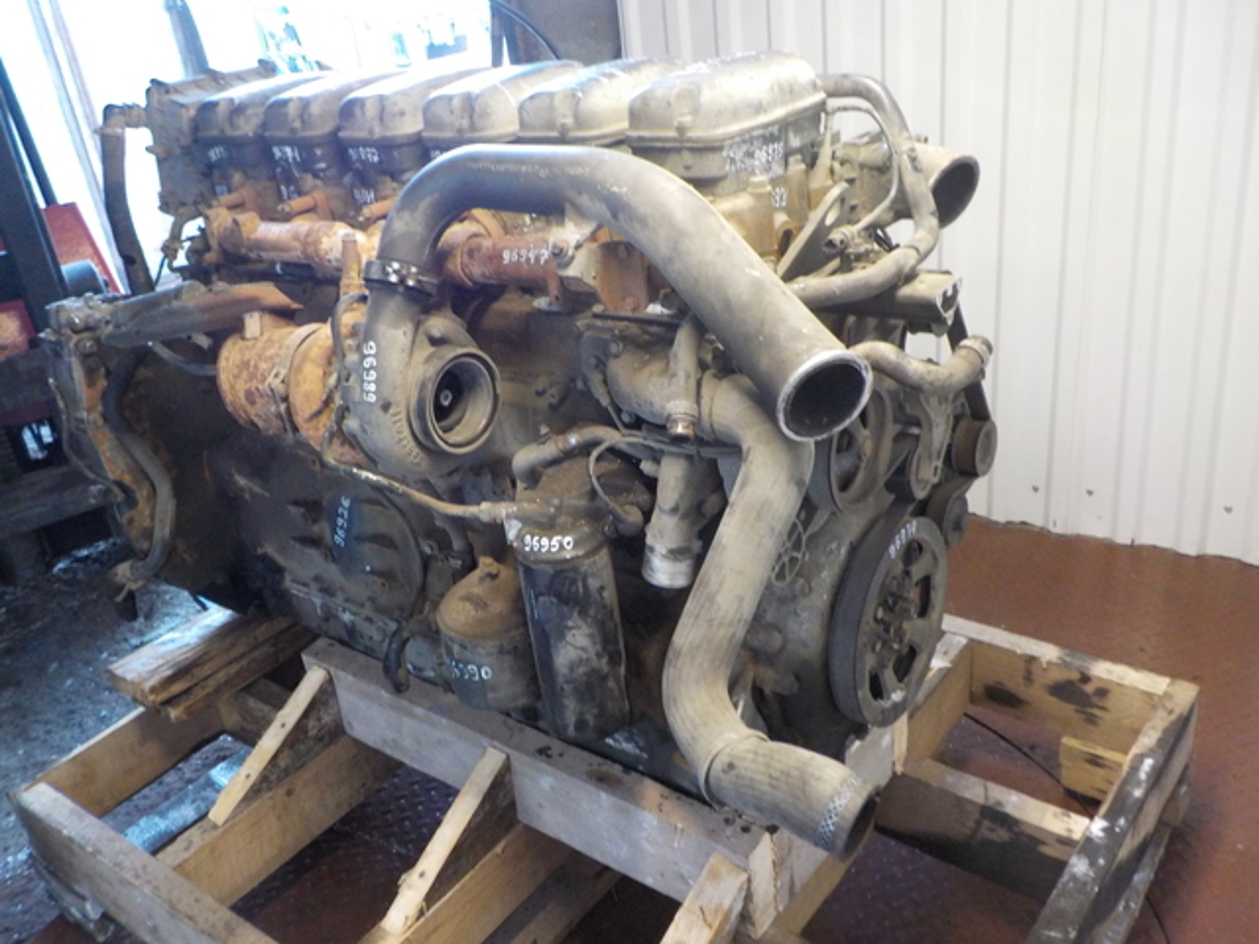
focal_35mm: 30
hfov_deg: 60.0
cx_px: 630
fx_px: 1091
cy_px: 472
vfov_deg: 46.8
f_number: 3.3
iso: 400
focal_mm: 4.1
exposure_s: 1/30
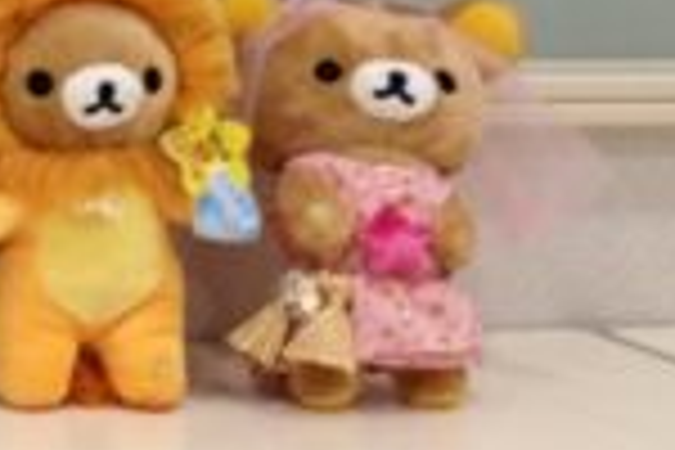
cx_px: -410
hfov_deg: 15.3
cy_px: 34
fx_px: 2269
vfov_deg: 11.2
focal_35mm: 121
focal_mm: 4.28
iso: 64
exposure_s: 1/60
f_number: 2.4
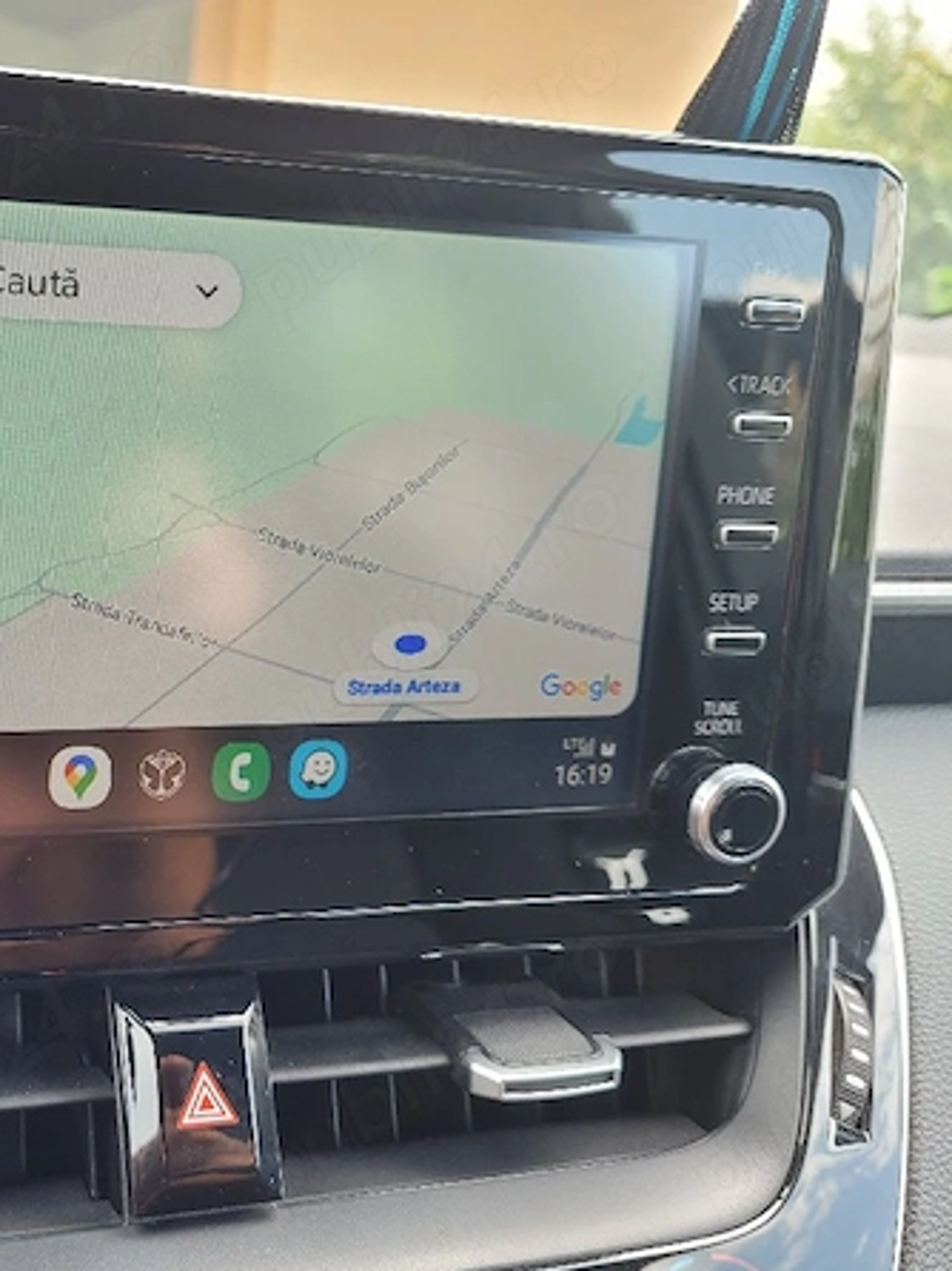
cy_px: 636
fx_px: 1285
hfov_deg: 38.1
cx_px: 105
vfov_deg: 52.7
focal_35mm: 35
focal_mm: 5.4
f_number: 1.8
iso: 50
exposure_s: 1/100
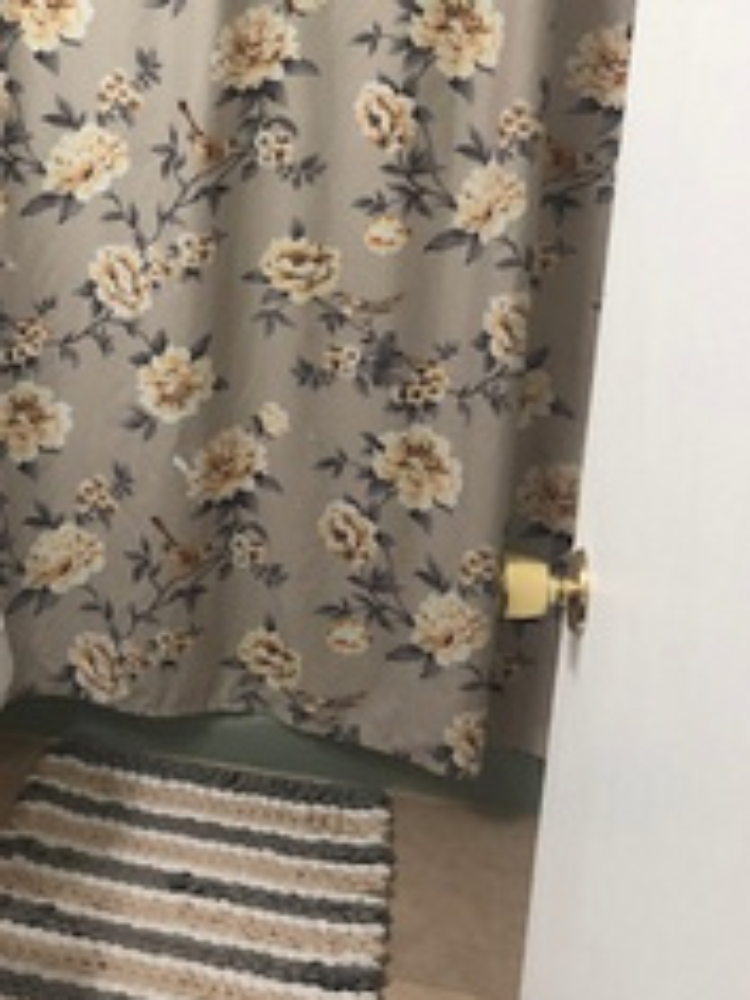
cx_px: 51
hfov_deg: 24.8
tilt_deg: -16.1
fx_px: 1647
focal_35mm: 57
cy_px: 203
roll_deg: -2.5
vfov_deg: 32.9
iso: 40
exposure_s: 1/30
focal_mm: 3.99
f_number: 1.8
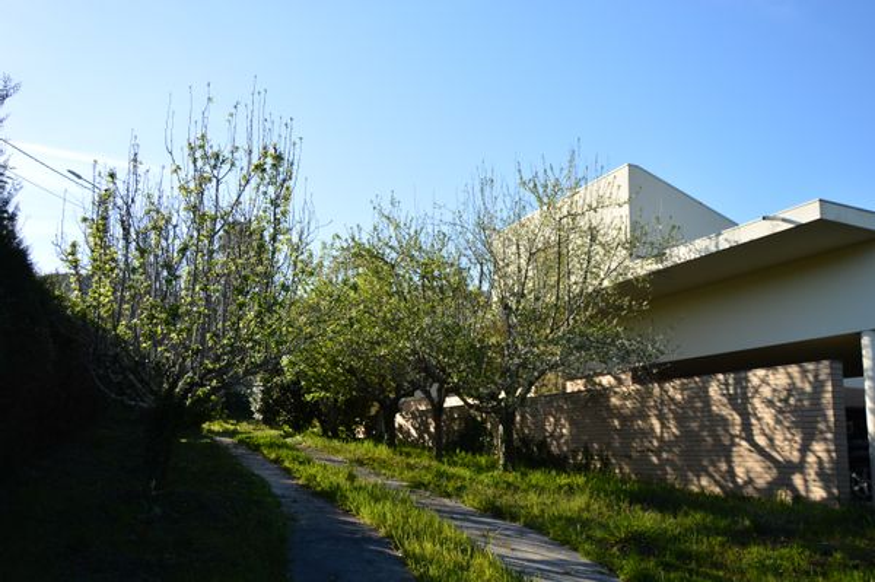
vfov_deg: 43.5
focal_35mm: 30
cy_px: 291
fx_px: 729
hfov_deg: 62.0
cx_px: 438
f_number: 4
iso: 200
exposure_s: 1/1250
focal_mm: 20
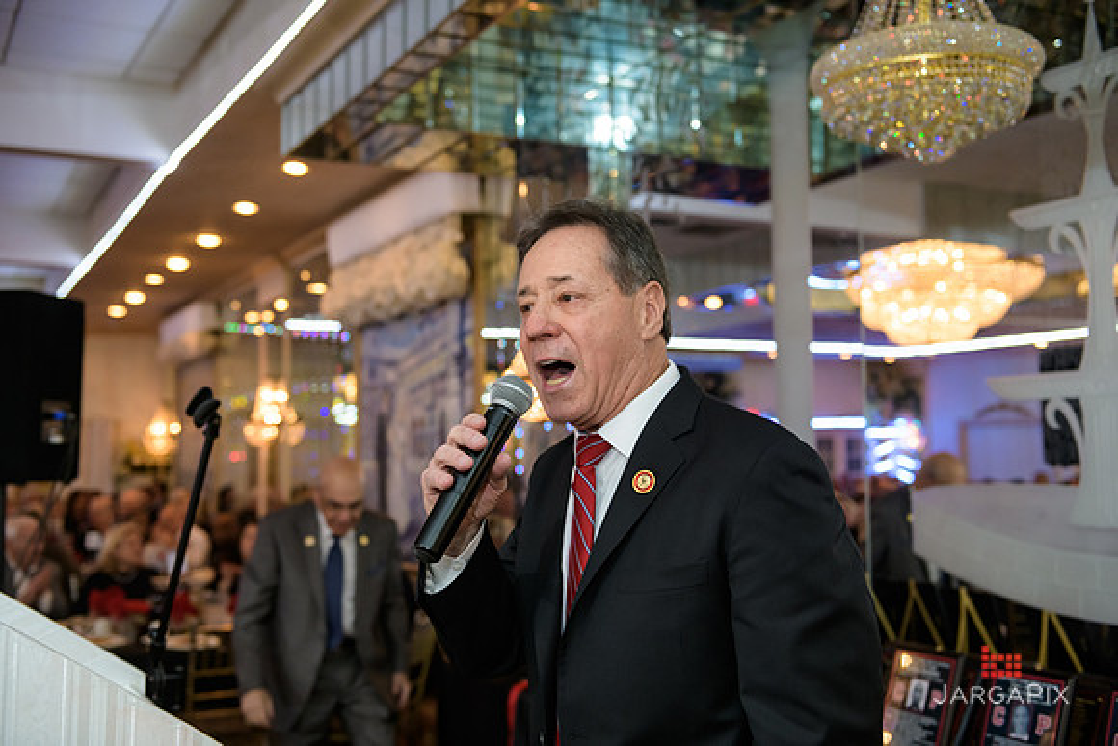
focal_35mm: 40
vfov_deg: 33.4
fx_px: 1242
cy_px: 373
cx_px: 559
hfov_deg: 48.4
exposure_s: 1/125
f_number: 3.2
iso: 1000
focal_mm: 40
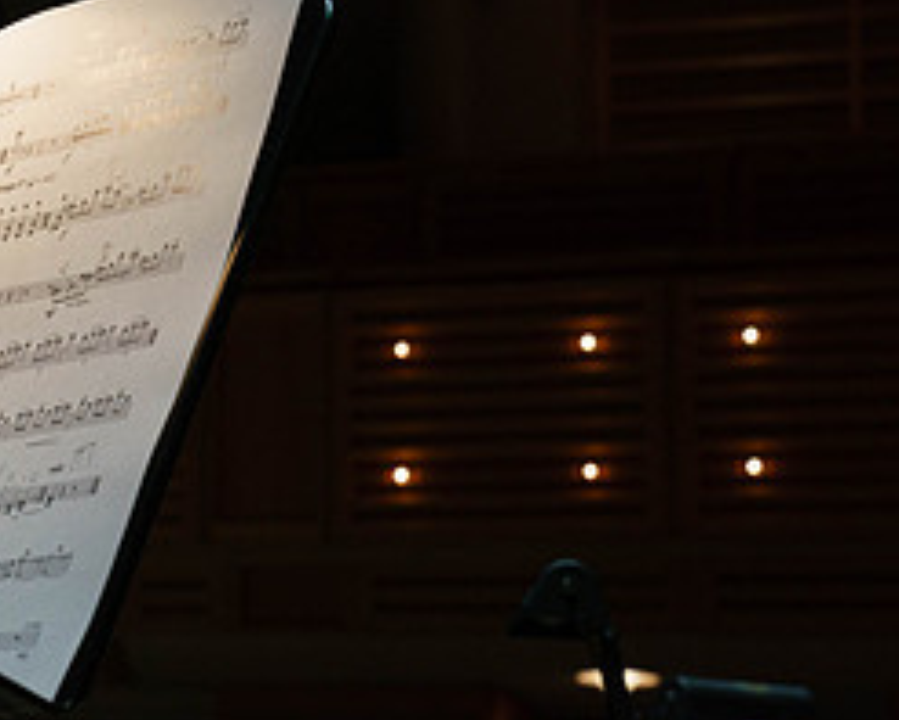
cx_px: -143
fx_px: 3833
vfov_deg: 10.7
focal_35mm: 144
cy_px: 258
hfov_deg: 13.1
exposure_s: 1/200
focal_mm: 65
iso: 2500
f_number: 9
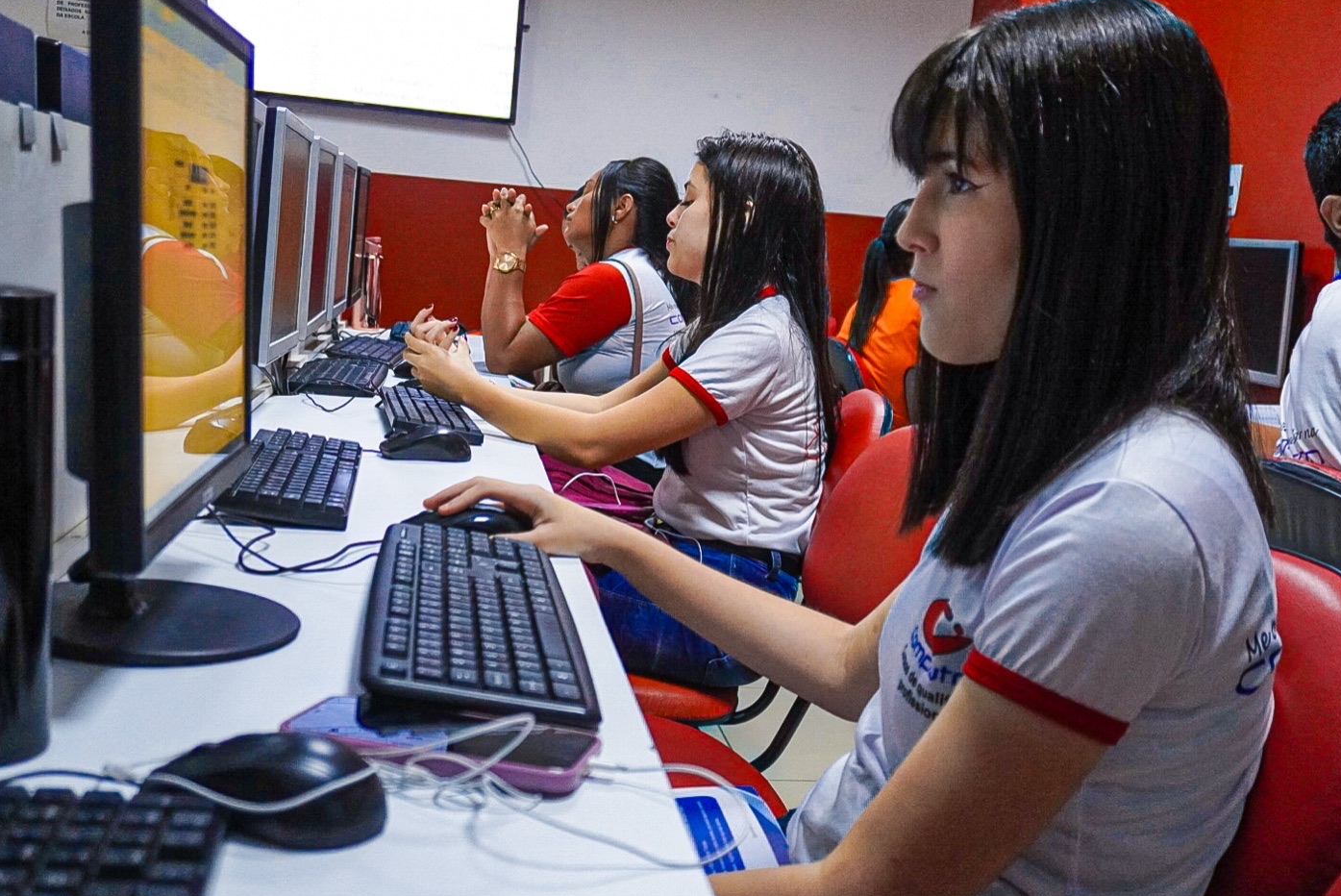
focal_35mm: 40
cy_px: 490
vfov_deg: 33.8
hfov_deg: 48.9
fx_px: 1475
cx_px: 675
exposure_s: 1/160
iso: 3200
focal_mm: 23
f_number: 4
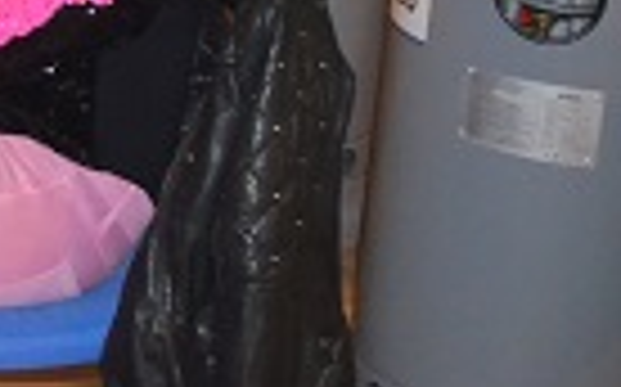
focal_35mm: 146
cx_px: -540
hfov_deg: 12.8
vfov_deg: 8.3
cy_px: -497
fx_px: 2469
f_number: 3.5
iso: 3200
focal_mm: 22
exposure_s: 1/60
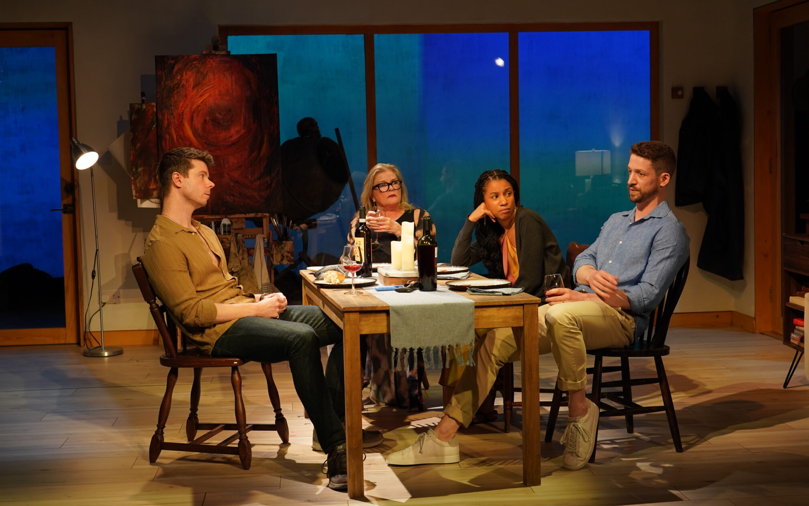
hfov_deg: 38.2
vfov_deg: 24.4
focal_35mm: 53
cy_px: 253
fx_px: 1169
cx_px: 408
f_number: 5
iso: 1250
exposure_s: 1/100
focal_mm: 51
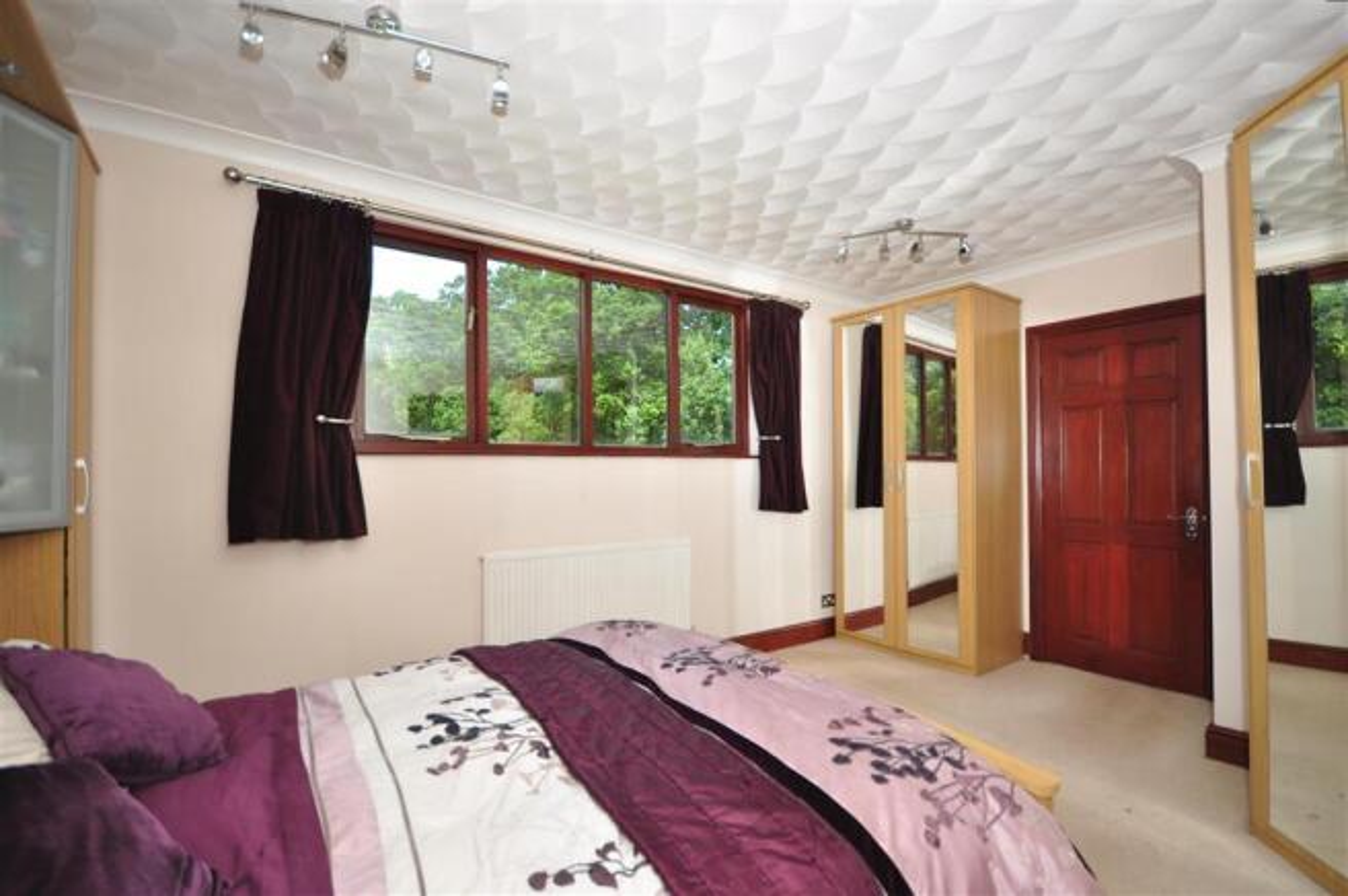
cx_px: 674
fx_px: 561
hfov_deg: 100.4
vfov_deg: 77.2
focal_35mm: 15
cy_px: 448
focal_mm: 10
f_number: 4
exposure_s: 1/160
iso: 200
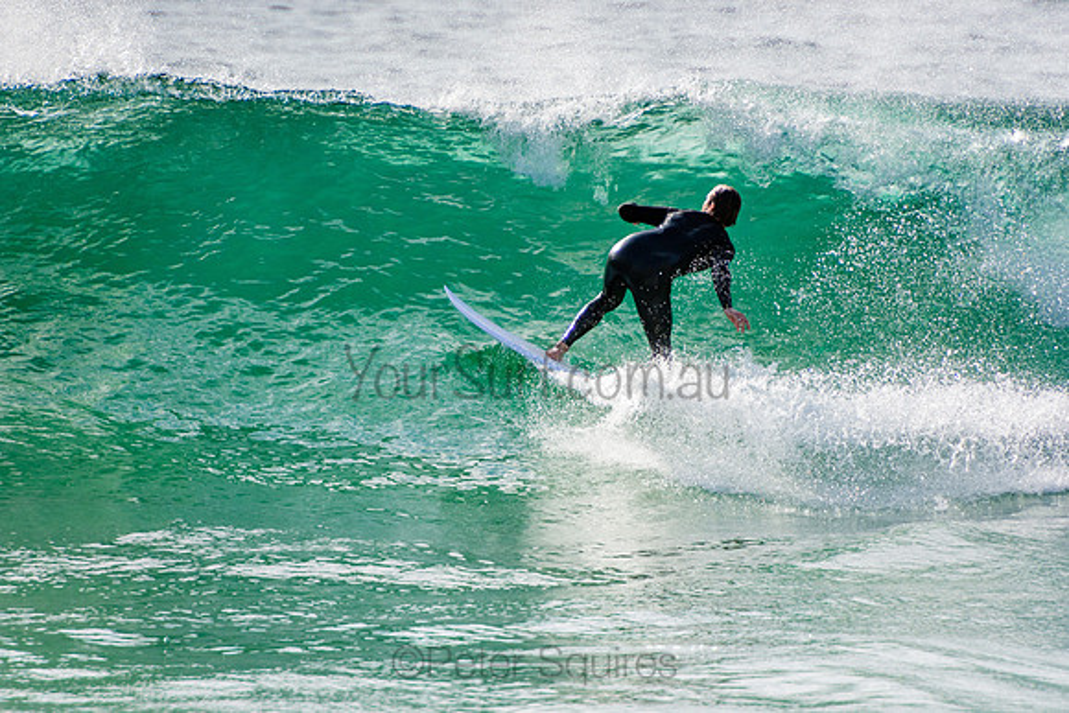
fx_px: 17820
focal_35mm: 600
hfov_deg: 3.4
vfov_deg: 2.3
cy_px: 356
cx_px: 534
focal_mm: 400
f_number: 5.6
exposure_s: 1/2000
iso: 320
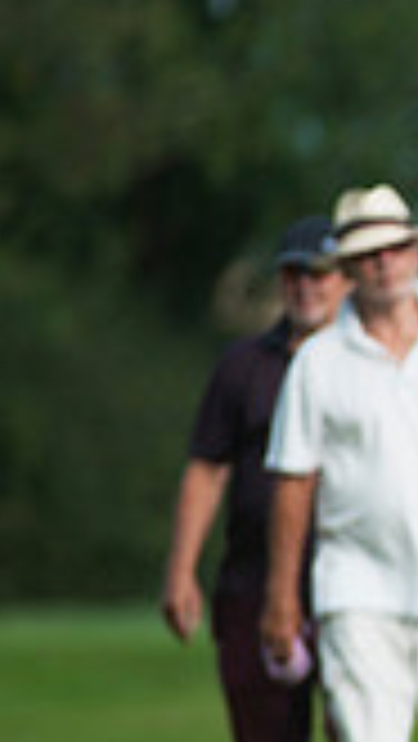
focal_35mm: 1105
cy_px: 616
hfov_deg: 1.1
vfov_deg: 2.0
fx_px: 21740
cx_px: 1232
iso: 400
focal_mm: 300
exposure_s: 1/2000
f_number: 4
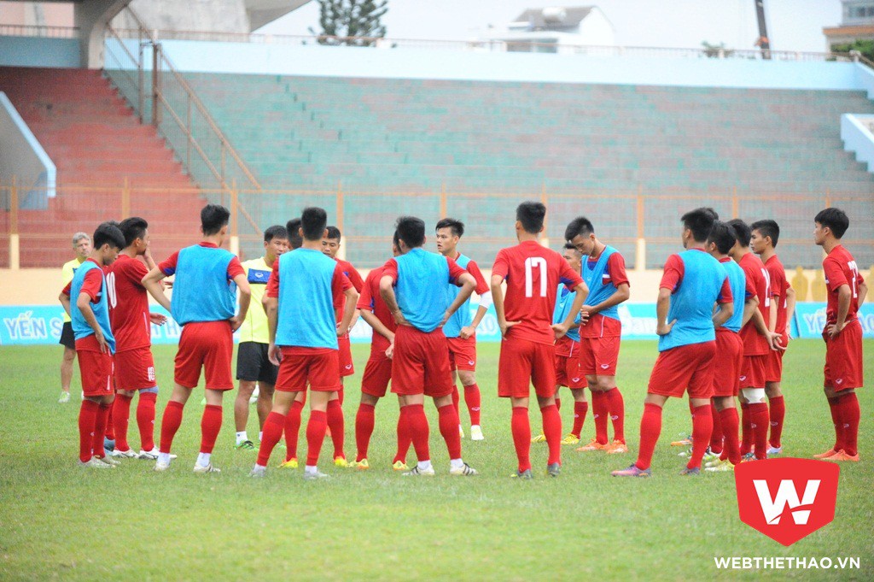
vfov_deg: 9.4
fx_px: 3517
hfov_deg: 14.2
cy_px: 291
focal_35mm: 145
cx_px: 437
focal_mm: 145
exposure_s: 1/6400
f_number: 2.8
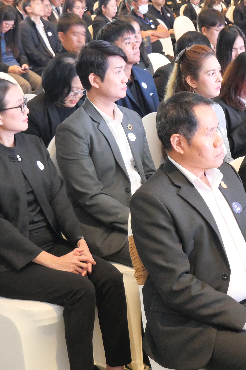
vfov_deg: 26.3
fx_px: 789
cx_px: 173
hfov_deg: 17.6
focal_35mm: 77
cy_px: 184
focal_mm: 25
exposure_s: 1/4
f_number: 4.5
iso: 3200
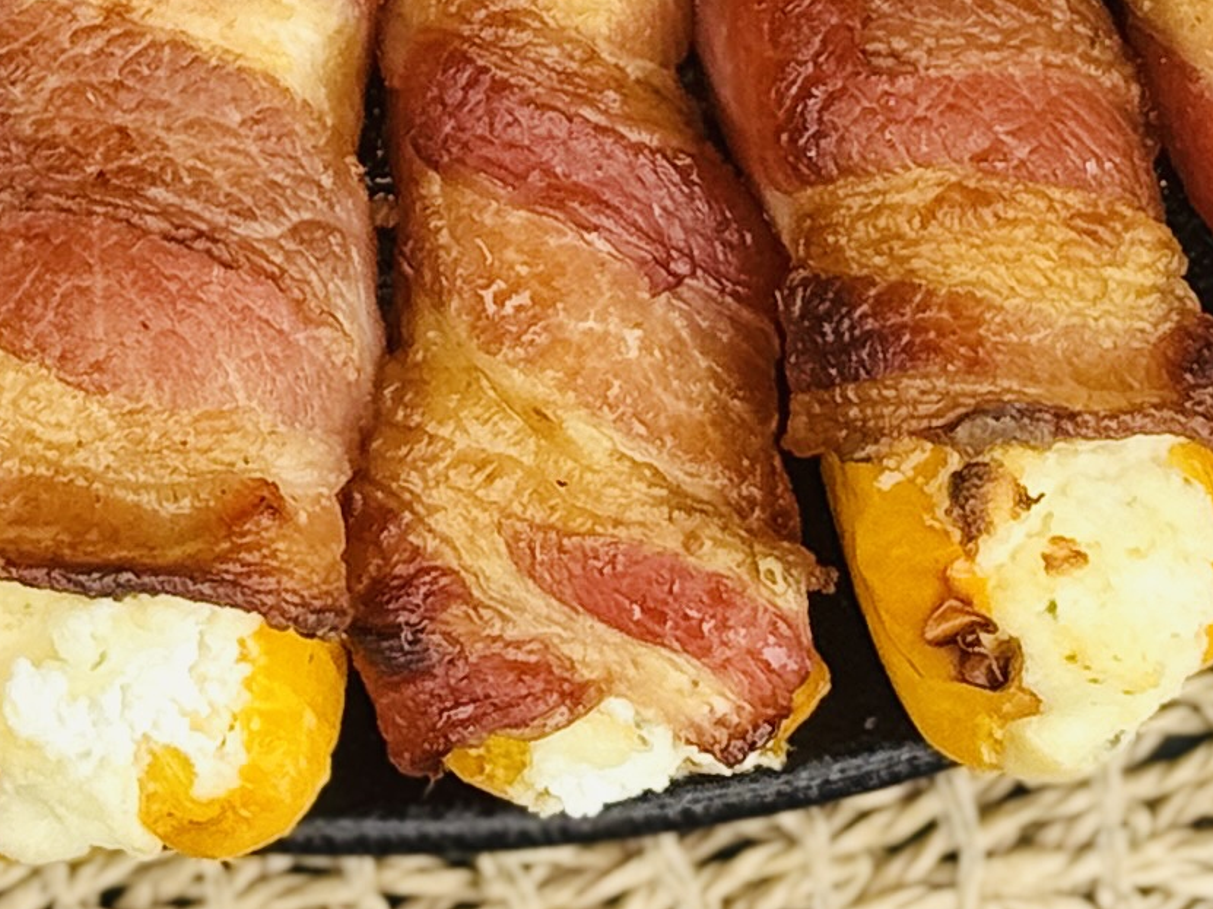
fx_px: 8164
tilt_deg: -89.0
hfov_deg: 8.5
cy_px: -951
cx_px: 307
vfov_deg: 6.2
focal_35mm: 233
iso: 64
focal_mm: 6.76
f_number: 1.78
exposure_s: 1/678
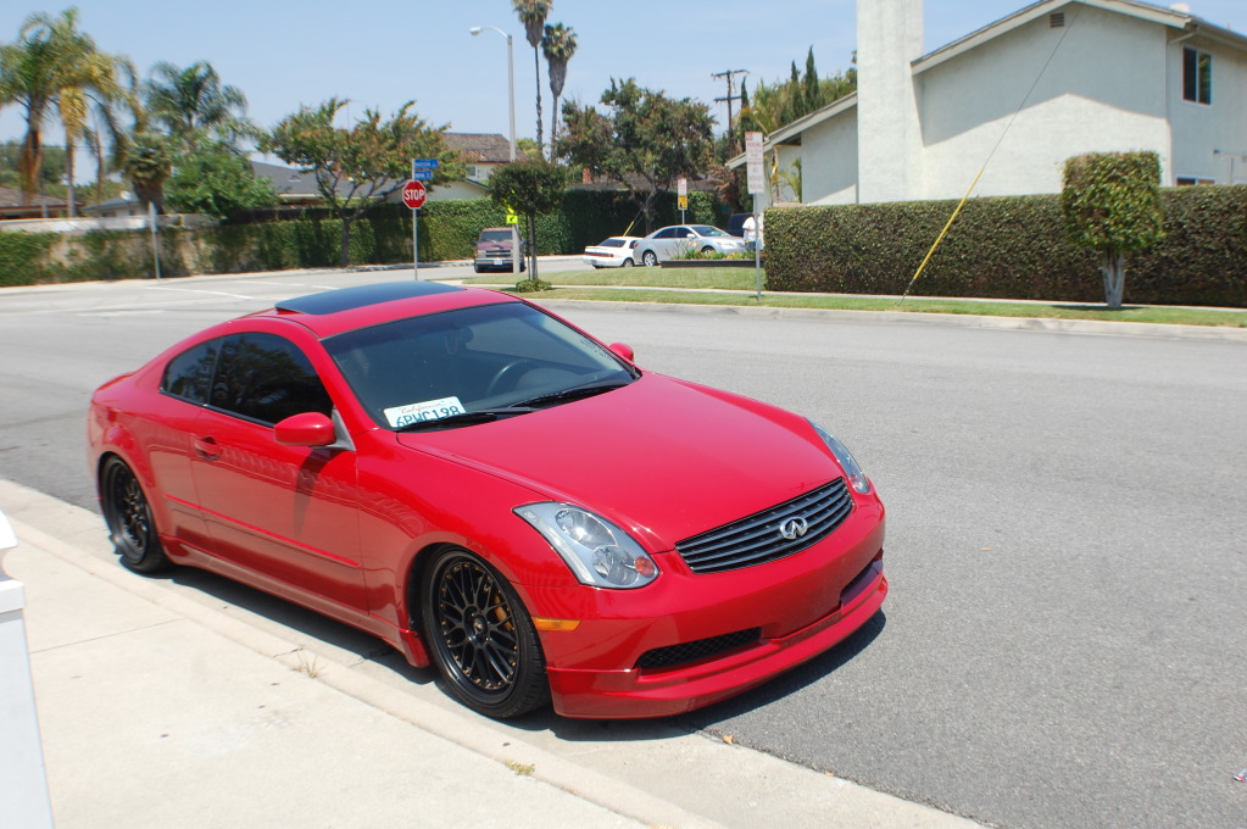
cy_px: 414
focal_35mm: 48
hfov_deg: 41.1
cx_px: 624
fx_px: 1661
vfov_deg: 28.0
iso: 200
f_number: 9
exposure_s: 1/320
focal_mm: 32
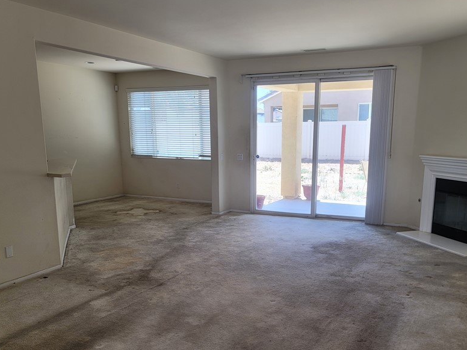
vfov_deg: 42.5
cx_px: 243
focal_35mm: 33
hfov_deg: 55.3
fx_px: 445
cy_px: 226
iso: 32
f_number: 1.8
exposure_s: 1/120
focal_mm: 7
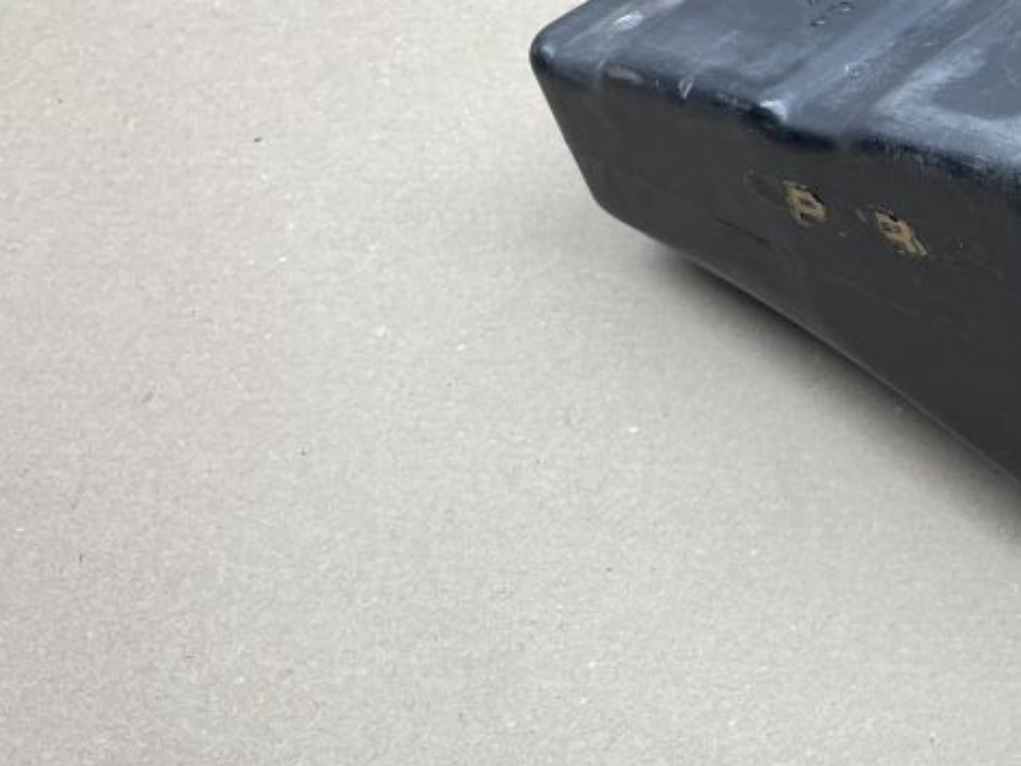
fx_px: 1947
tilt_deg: -52.6
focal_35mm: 66
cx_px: 1239
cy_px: 240
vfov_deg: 22.2
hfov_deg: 26.1
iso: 100
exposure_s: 1/100
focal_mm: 4.2
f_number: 1.6
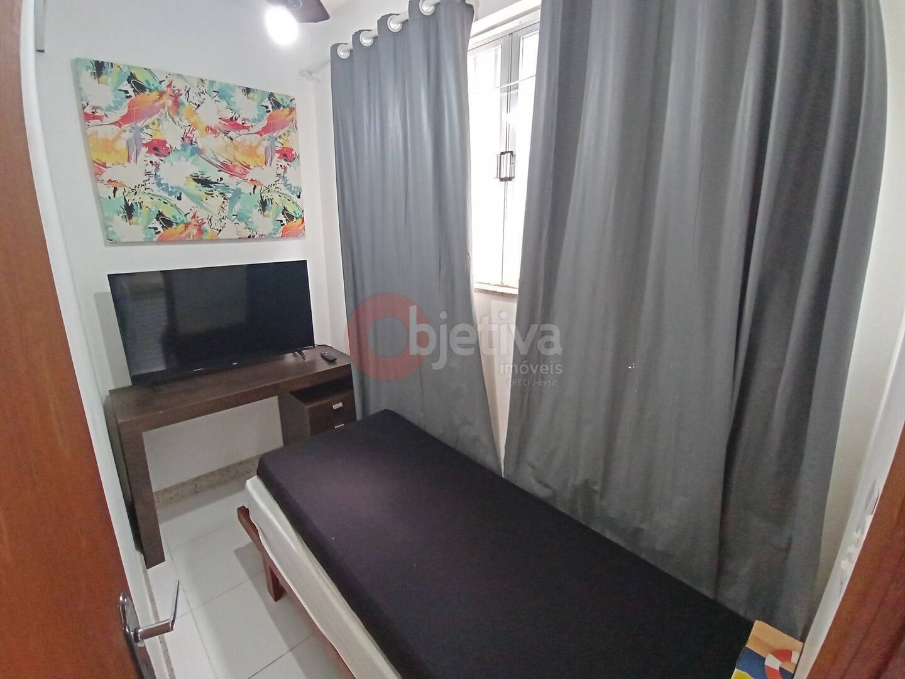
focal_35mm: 28
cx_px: 452
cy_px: 340
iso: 150
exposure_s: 1/30
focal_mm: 1.66
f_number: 2.2
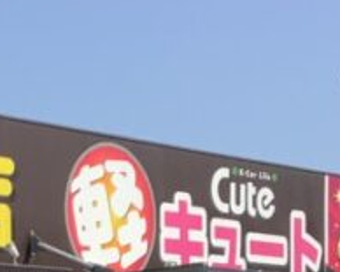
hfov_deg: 11.8
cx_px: -75
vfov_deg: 9.2
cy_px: 488
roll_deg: +1.9
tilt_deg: -2.0
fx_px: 1609
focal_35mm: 160
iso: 25
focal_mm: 3.3
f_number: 2.4
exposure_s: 1/1314
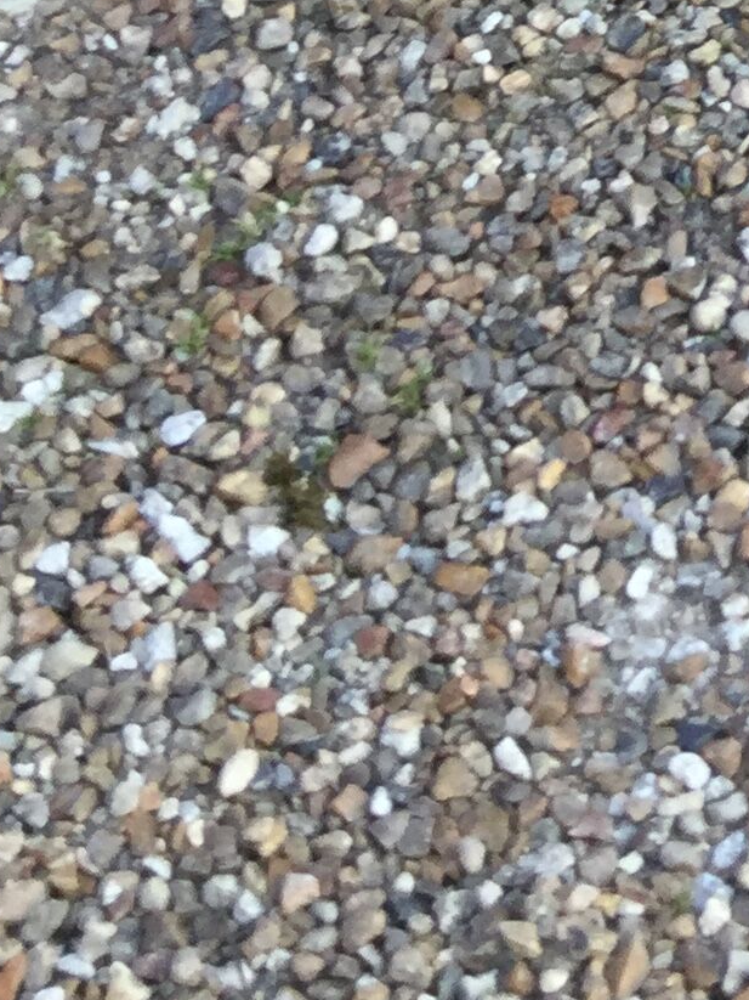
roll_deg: +4.8
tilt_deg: -34.9
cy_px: -750
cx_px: 1159
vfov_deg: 14.3
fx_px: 3549
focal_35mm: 123
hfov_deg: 11.5
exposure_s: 1/100
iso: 32
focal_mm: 3.3
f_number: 2.4
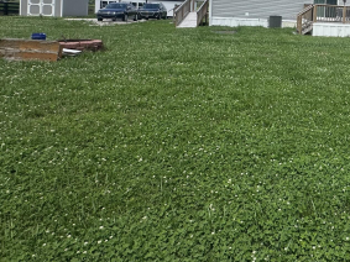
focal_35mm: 33
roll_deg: -1.6
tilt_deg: +1.0
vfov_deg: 39.0
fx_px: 334
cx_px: 330
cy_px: 14
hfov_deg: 48.2
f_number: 2.2
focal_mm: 2.22
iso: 50
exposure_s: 1/3040
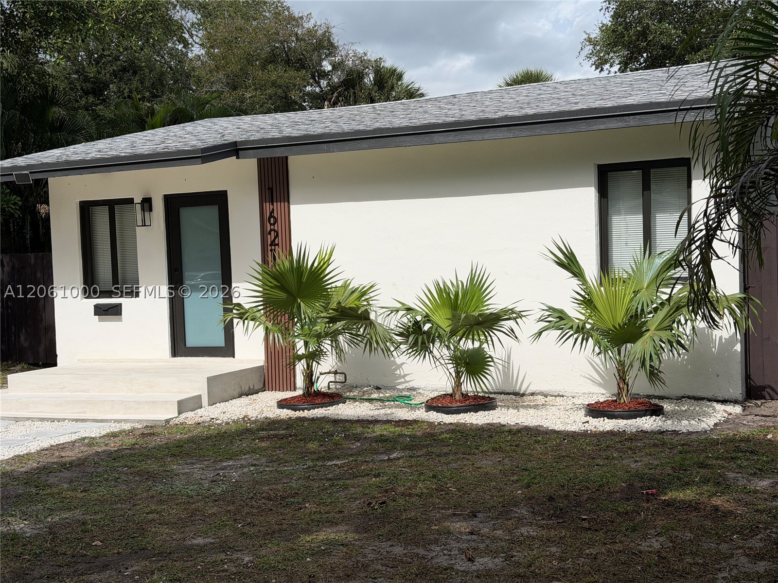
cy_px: 292
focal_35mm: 48
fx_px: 1079
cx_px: 389
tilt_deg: -1.5
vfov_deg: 30.3
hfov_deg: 39.7
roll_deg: +2.1
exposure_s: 1/9901
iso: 80
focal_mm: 6.76
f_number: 1.78
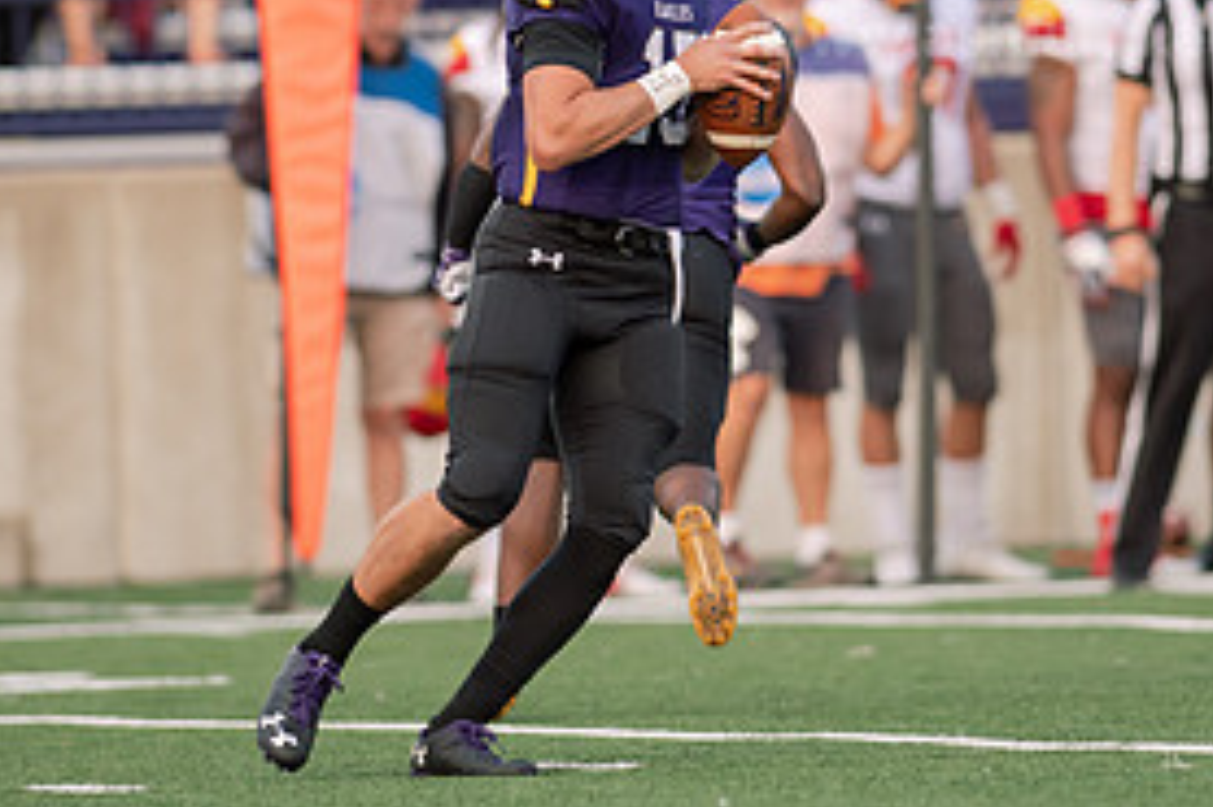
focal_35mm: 627
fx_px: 21113
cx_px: 559
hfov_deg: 3.3
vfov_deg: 2.2
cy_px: 129
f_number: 3.5
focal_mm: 300
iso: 800
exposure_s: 1/1000
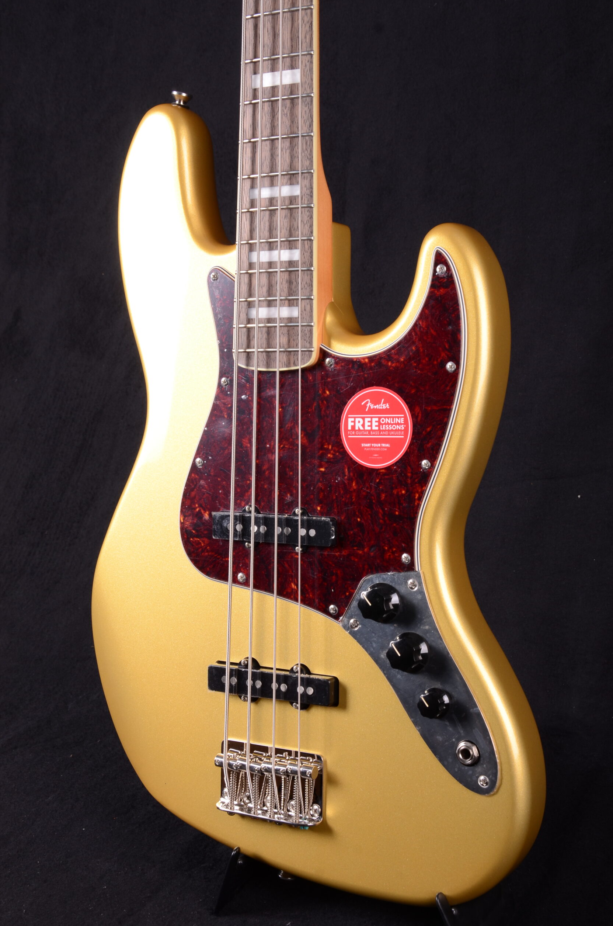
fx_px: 1334
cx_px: 312
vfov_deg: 38.3
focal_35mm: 52
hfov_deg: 25.9
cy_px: 464
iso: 200
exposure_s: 1/200
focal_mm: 34
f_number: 13
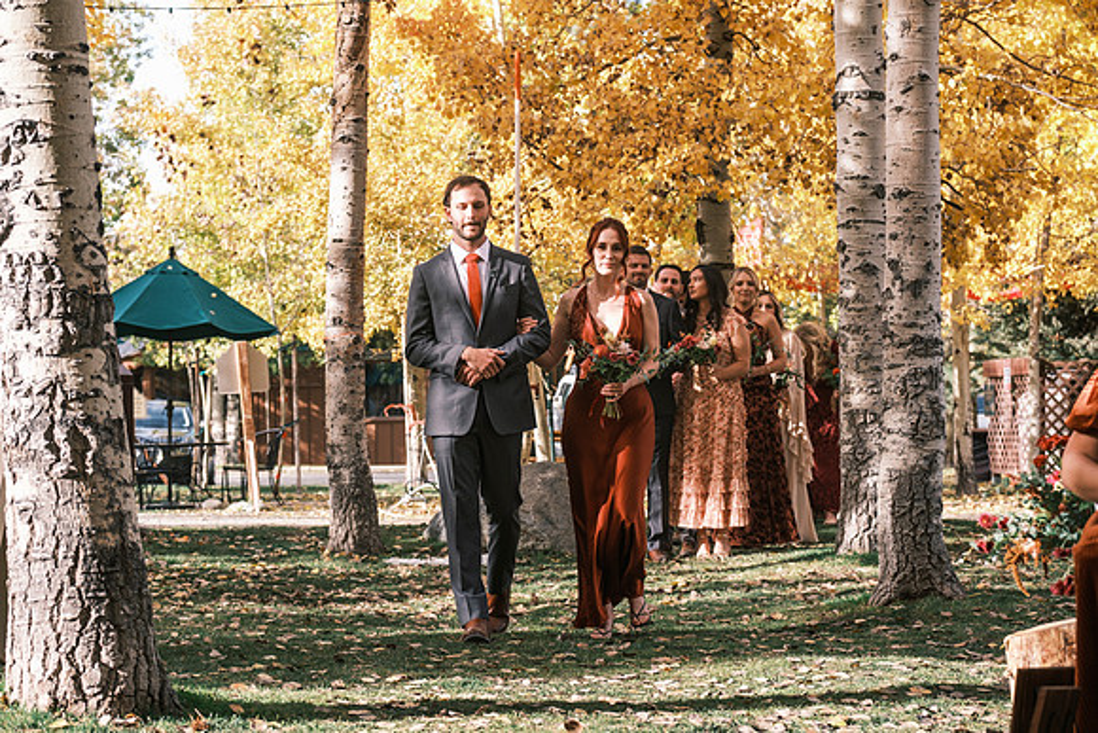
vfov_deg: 16.3
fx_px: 2562
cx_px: 549
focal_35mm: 84
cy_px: 366
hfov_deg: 24.2
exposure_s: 1/500
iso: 400
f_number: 4
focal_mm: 56.3
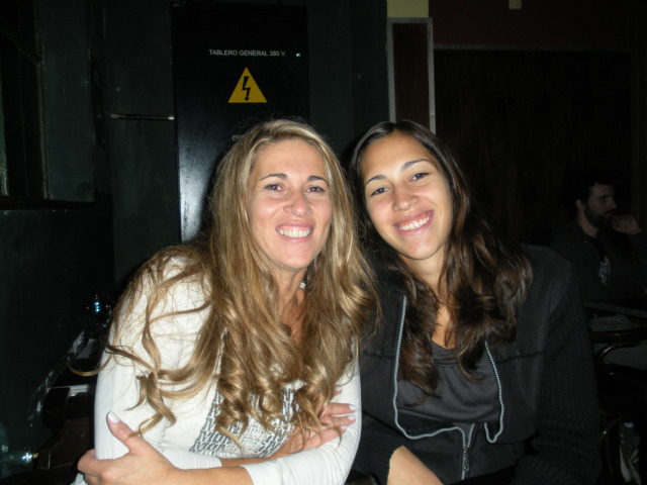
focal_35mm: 36
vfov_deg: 39.7
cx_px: 324
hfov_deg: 51.4
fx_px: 673
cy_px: 242
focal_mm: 6.3
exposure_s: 1/60
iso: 117
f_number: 3.5
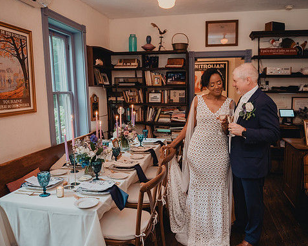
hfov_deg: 62.2
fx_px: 255
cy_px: 124
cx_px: 161
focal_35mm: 28
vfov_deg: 51.5
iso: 2000
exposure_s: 1/60
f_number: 2.8
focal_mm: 24
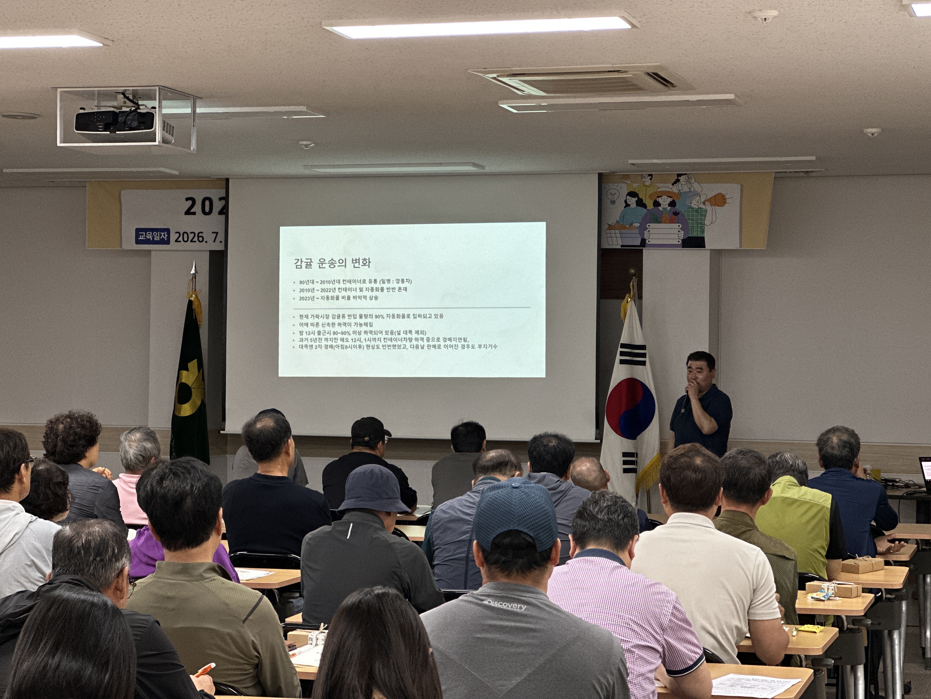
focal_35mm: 77
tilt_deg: +1.5
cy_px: 350
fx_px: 2071
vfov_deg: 19.1
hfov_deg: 25.3
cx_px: 466
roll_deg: -0.8
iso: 125
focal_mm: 9
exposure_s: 1/60
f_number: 2.8
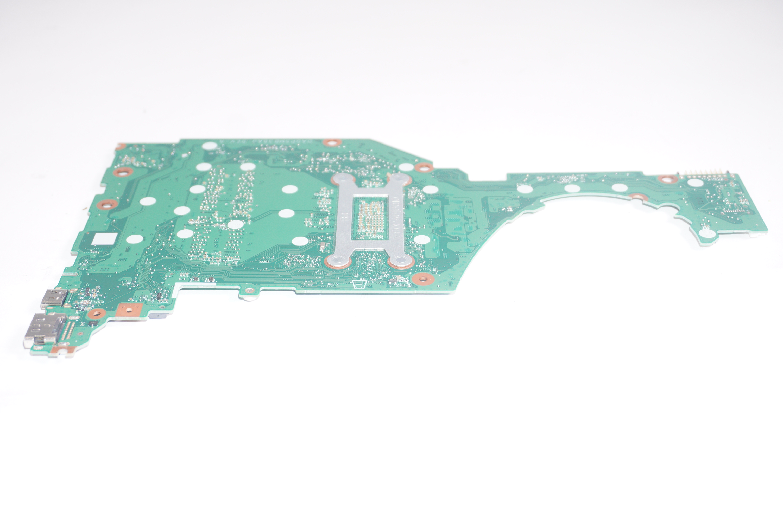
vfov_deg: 28.0
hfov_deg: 41.1
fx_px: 1043
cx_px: 392
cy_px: 260
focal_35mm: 48
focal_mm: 32
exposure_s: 1/160
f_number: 5.6
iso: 200
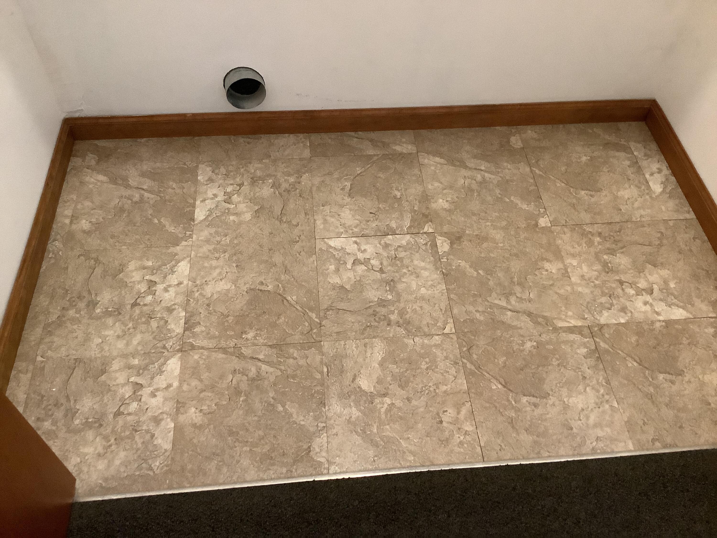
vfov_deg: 45.4
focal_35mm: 31
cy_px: 269
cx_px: 358
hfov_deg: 58.4
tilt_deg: -52.9
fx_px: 642
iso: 400
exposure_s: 1/30
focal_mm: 3.3
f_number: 2.4
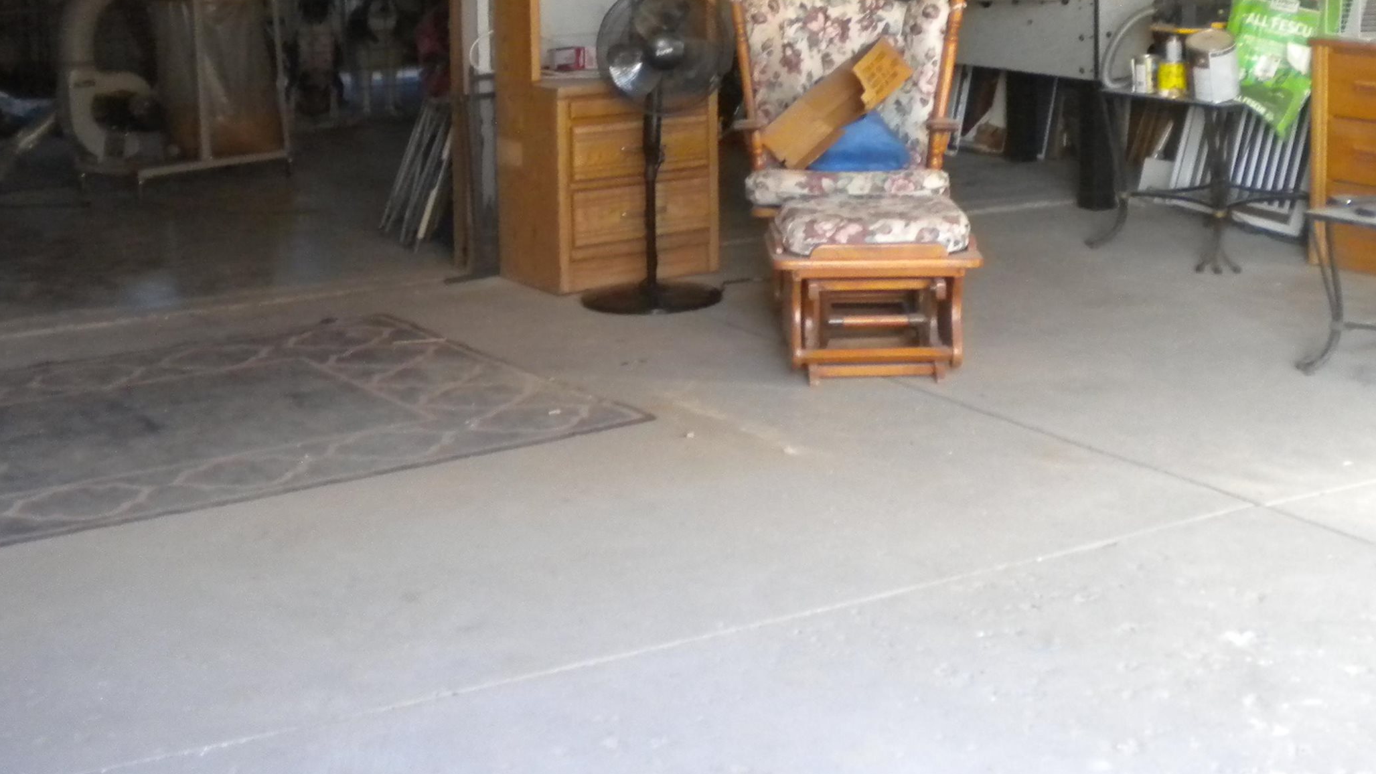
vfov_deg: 20.6
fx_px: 2080
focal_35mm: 57
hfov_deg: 36.5
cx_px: 781
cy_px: 70
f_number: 3.1
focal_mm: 6.3
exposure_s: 1/43.5
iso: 400
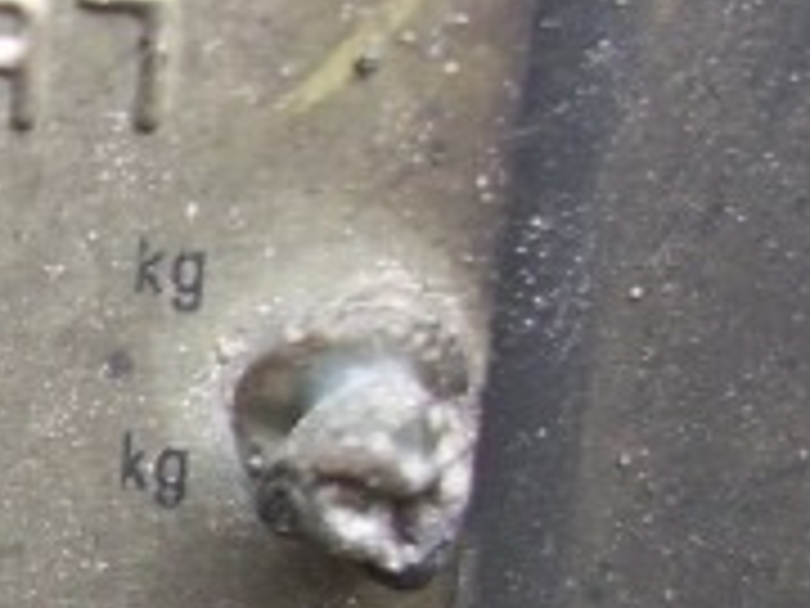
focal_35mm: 151
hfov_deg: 12.2
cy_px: 676
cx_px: -540
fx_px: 3533
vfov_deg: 9.7
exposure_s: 1/25
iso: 100
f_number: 2.9
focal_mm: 5.7
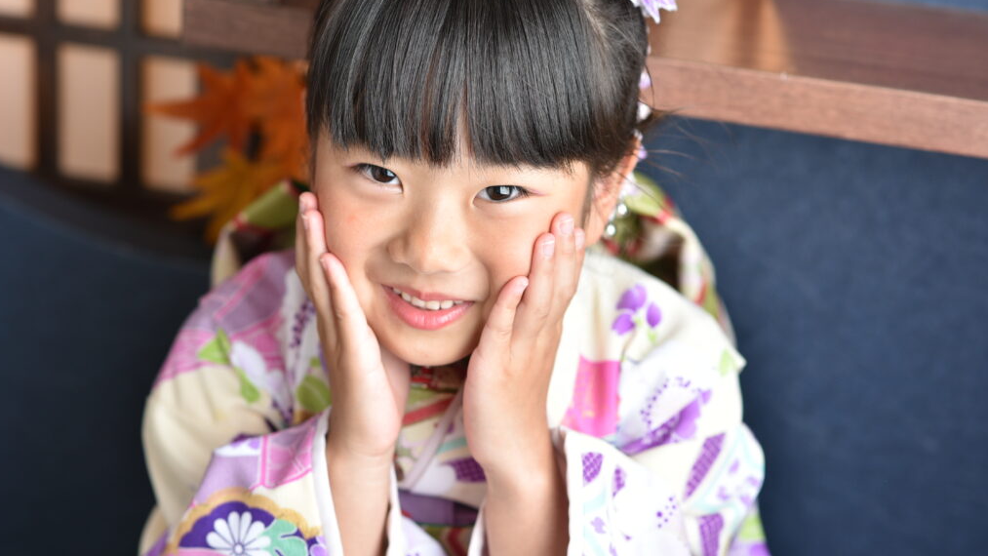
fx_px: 2358
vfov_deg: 13.4
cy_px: 274
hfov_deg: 23.7
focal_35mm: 90
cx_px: 492
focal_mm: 85
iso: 200
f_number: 2.8
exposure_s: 1/160
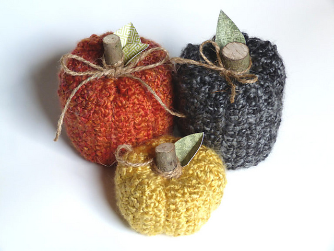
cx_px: 167
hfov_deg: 24.4
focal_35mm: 80
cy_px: 126
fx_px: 772
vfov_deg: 18.4
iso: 200
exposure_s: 1/80
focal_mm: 14.5
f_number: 3.4
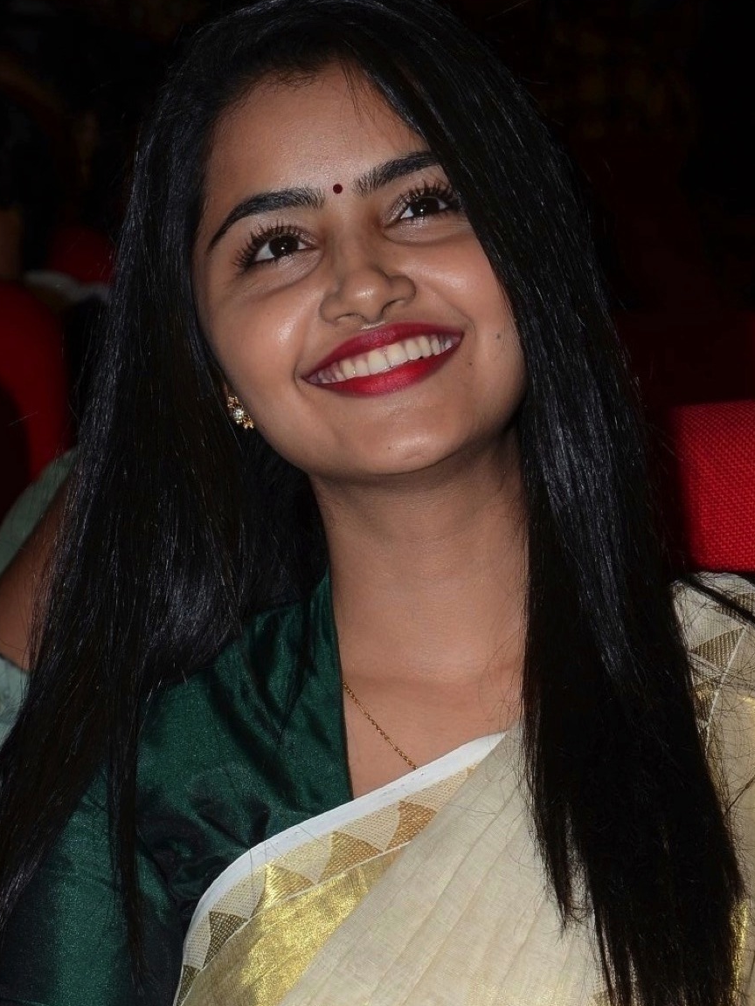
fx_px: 5264
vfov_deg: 10.9
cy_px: 680
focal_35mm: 181
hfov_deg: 8.2
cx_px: 422
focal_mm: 80
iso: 500
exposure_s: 1/125
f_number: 9
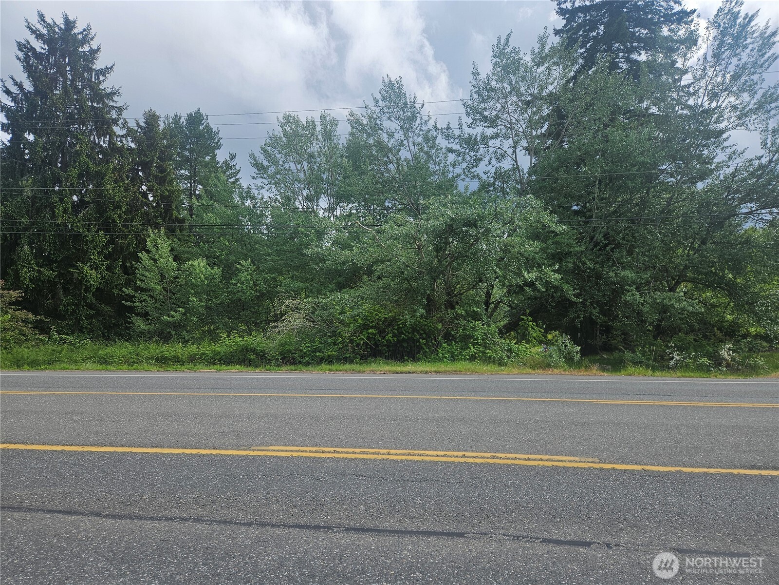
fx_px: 518
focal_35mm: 23
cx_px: 390
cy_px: 292
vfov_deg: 58.9
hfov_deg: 73.9
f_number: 1.8
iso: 32
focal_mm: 5.4
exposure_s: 1/2000
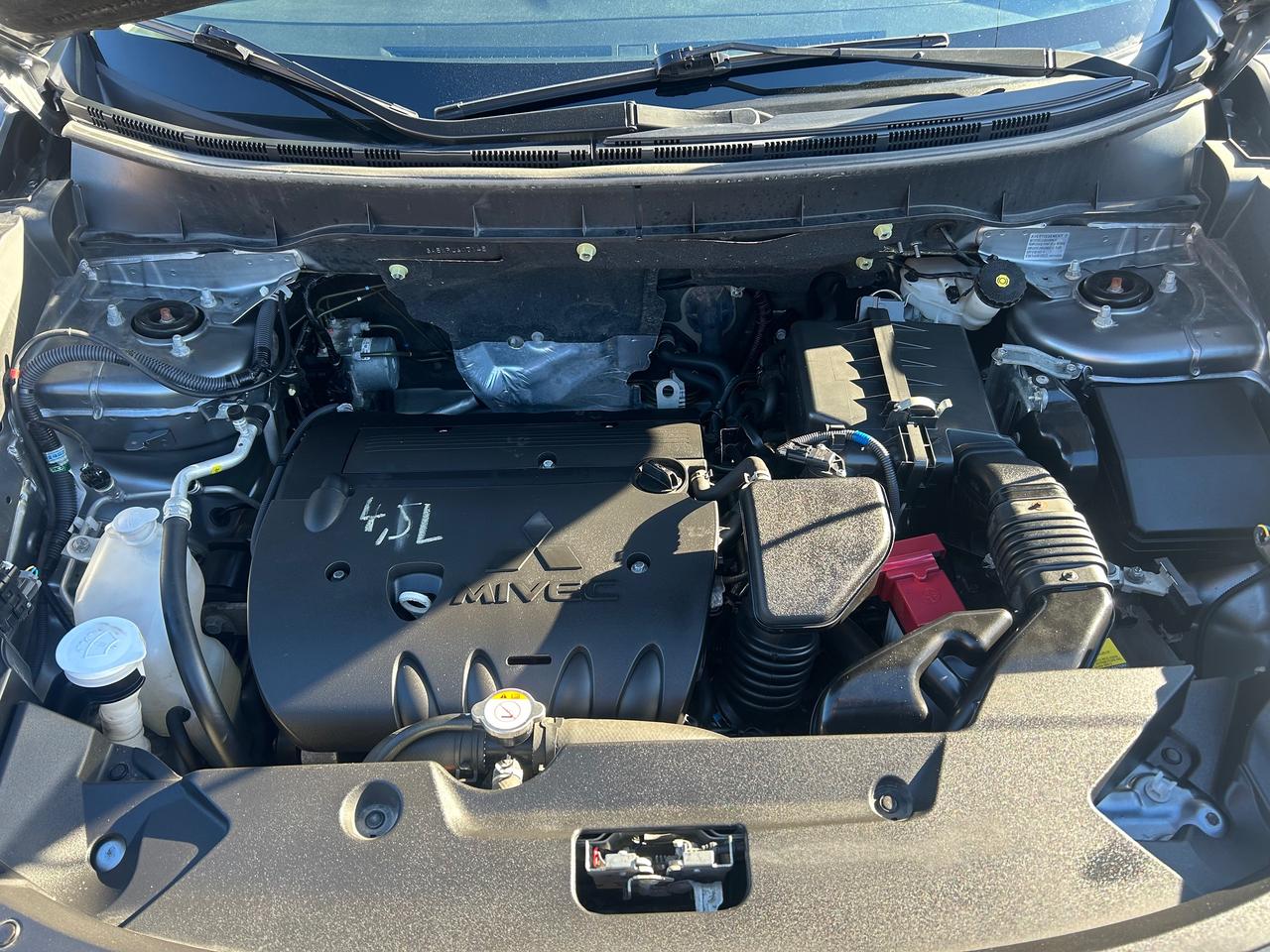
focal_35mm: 26
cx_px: 635
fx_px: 954
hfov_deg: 67.3
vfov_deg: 53.1
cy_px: 476
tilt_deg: -42.9
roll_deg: +3.4
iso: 50
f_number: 1.5
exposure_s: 1/151
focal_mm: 5.7
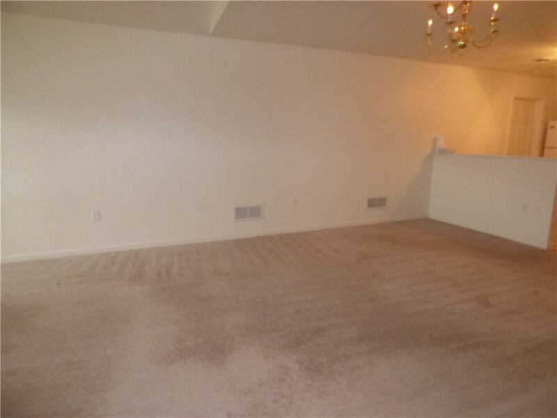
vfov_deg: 66.0
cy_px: 209
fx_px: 322
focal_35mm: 20
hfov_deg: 81.7
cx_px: 278
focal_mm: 3.58
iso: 800
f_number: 2.8
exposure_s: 1/125
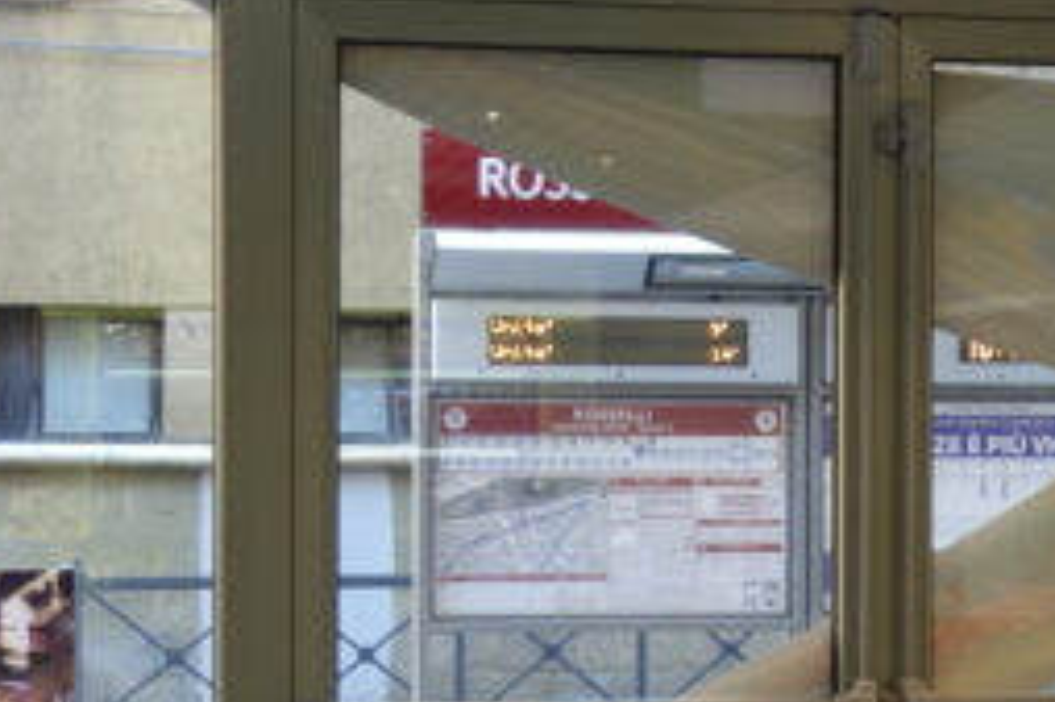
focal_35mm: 113
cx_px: 1005
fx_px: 3309
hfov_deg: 17.8
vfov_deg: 12.1
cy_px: 534
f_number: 2.5
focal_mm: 10.4
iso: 125
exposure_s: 1/100
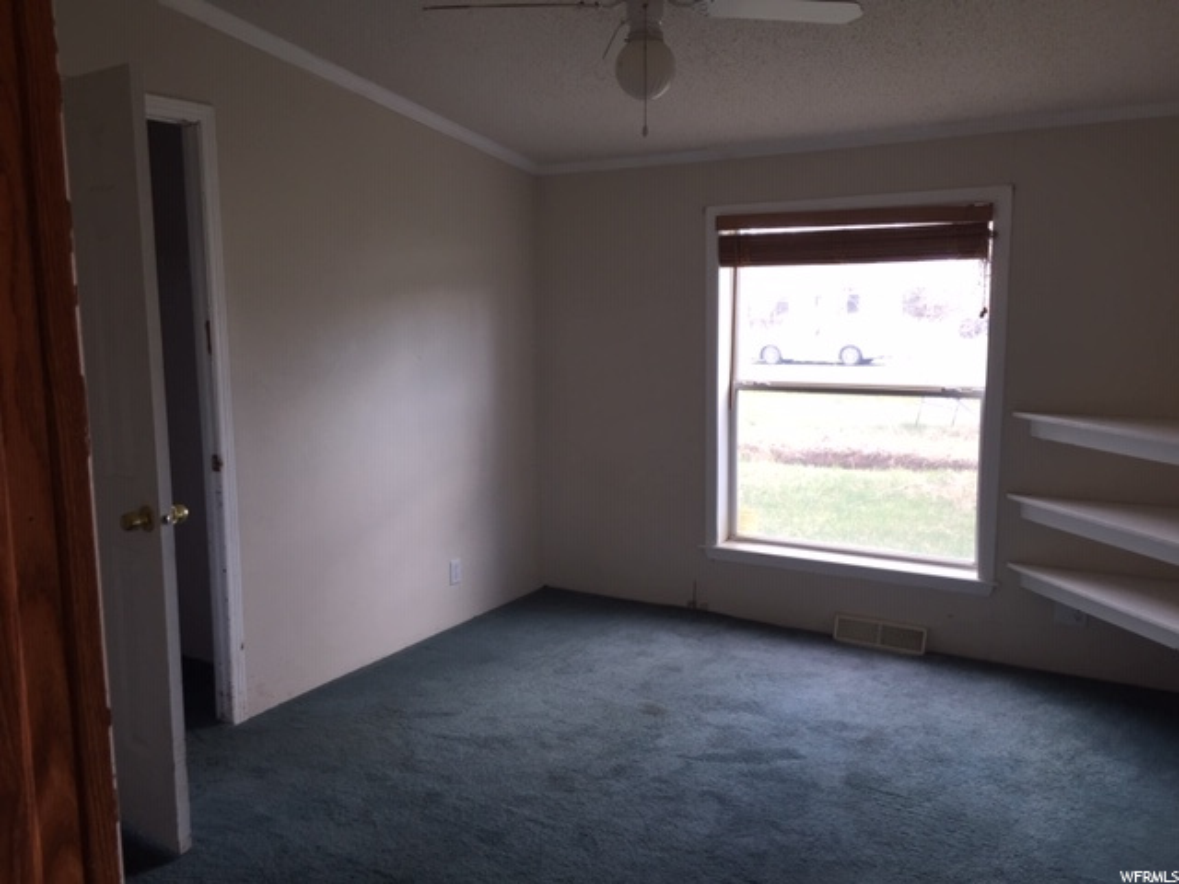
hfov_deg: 61.7
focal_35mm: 29
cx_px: 590
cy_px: 442
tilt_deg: -7.6
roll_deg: +1.4
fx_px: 988
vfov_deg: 48.2
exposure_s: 1/60
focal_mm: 4.15
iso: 40
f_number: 2.2
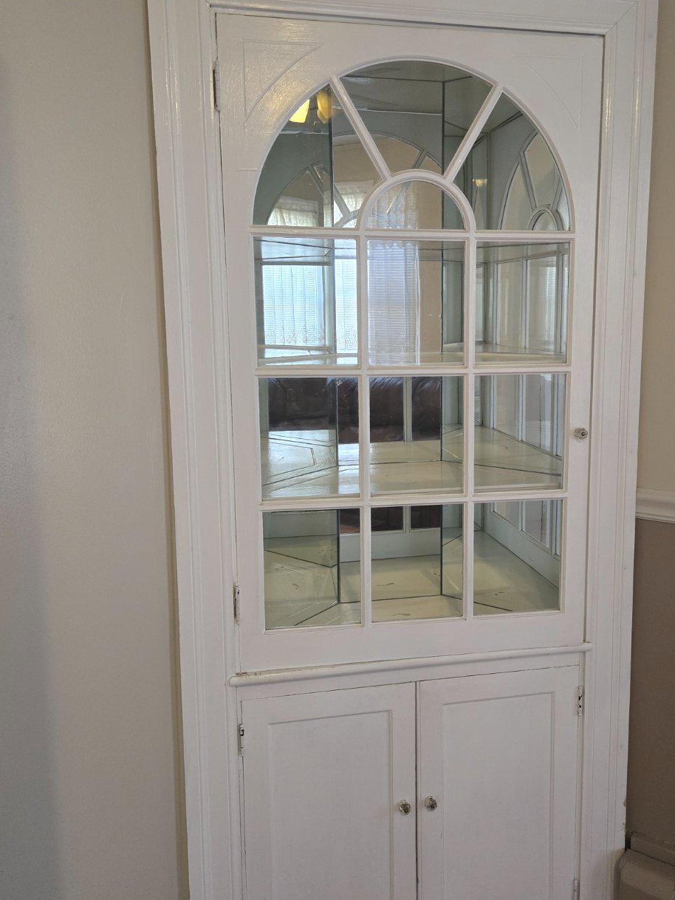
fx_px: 754
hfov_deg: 47.9
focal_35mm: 29
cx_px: 407
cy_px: 419
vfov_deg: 61.6
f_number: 1.8
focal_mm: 5.4
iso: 640
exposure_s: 1/120
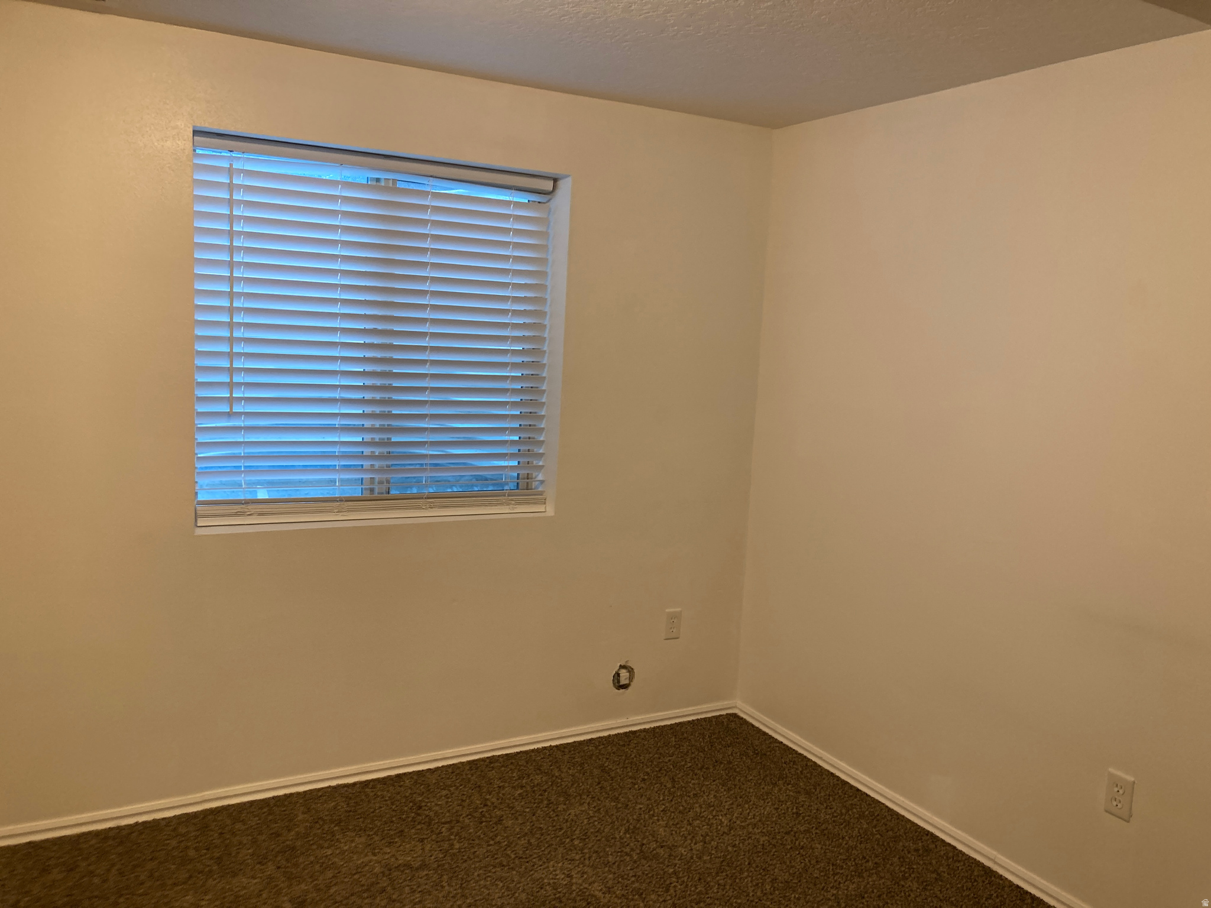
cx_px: 606
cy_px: 454
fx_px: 980
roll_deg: -1.7
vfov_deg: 49.7
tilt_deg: -6.8
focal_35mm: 28
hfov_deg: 63.4
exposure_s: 1/60
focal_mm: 3.99
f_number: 1.8
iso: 100
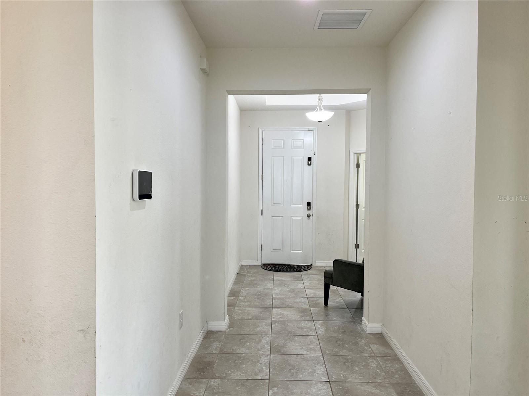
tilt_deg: -2.3
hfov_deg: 67.3
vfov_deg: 53.1
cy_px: 198
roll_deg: +0.5
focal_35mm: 26
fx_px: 397
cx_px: 264
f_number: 1.6
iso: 80
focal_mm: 5.1
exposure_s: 1/60
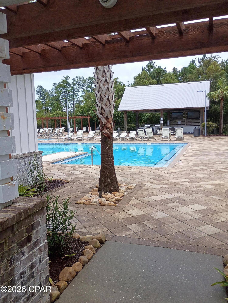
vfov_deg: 61.7
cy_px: 152
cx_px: 114
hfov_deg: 48.2
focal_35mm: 29
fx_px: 255
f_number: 1.8
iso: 100
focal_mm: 4.27
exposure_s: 1/704
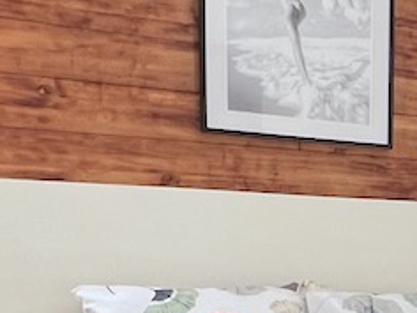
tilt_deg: -9.7
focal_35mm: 77
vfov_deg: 18.1
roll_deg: -2.8
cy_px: 382
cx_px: 721
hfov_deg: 19.7
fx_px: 928
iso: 200
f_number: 1.8
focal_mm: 1.57
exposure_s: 1/99
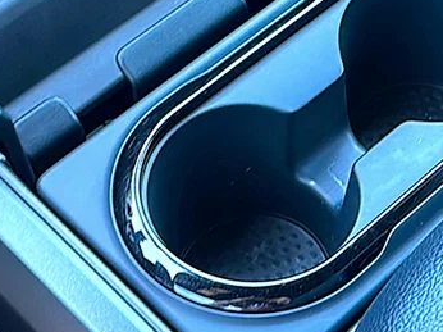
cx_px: 246
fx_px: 1061
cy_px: 93
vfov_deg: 17.7
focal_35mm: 83
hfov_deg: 23.6
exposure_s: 1/40
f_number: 1.78
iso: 160
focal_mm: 6.86
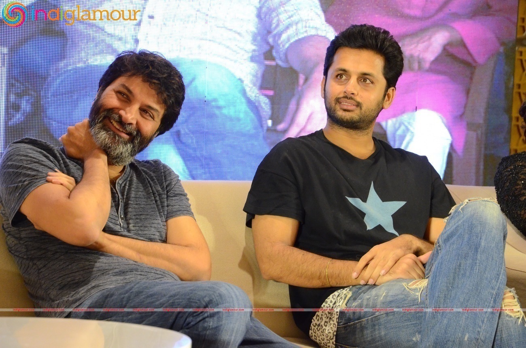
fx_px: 1859
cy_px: 174
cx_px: 263
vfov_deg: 10.7
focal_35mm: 128
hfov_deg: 16.1
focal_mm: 85
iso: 3200
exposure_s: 1/80
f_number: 6.3
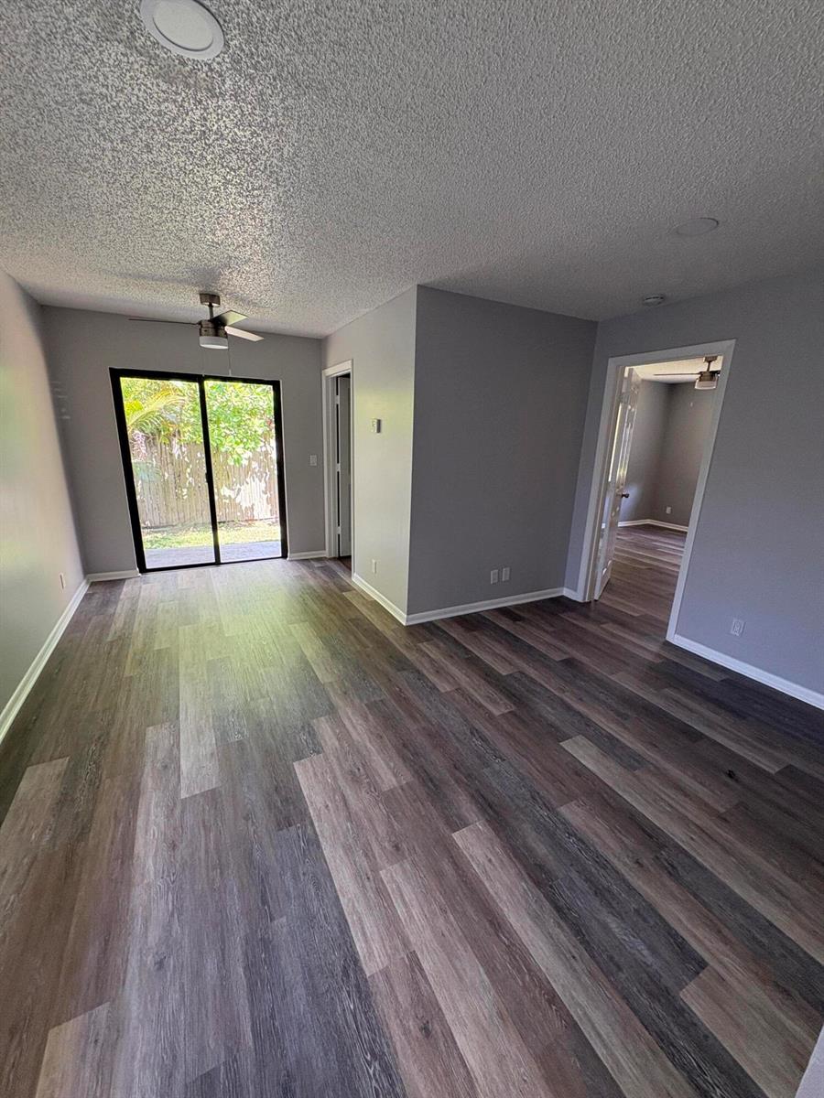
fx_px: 444
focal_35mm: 14
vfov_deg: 102.1
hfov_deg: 85.7
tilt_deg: -13.6
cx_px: 412
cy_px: 549
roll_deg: -1.8
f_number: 2.2
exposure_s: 1/72
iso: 250
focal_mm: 2.22
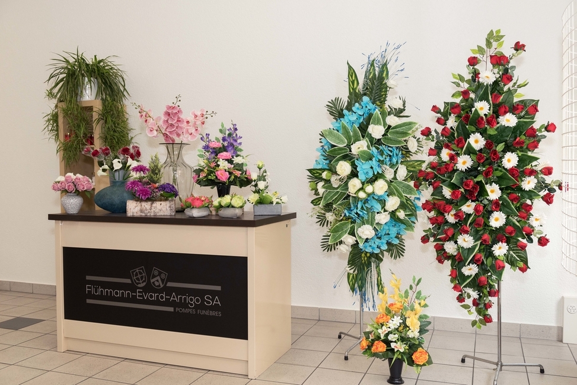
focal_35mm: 34
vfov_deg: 38.9
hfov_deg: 55.8
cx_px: 288
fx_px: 545
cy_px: 192
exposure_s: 1/160
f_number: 6.3
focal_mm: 34
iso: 1000
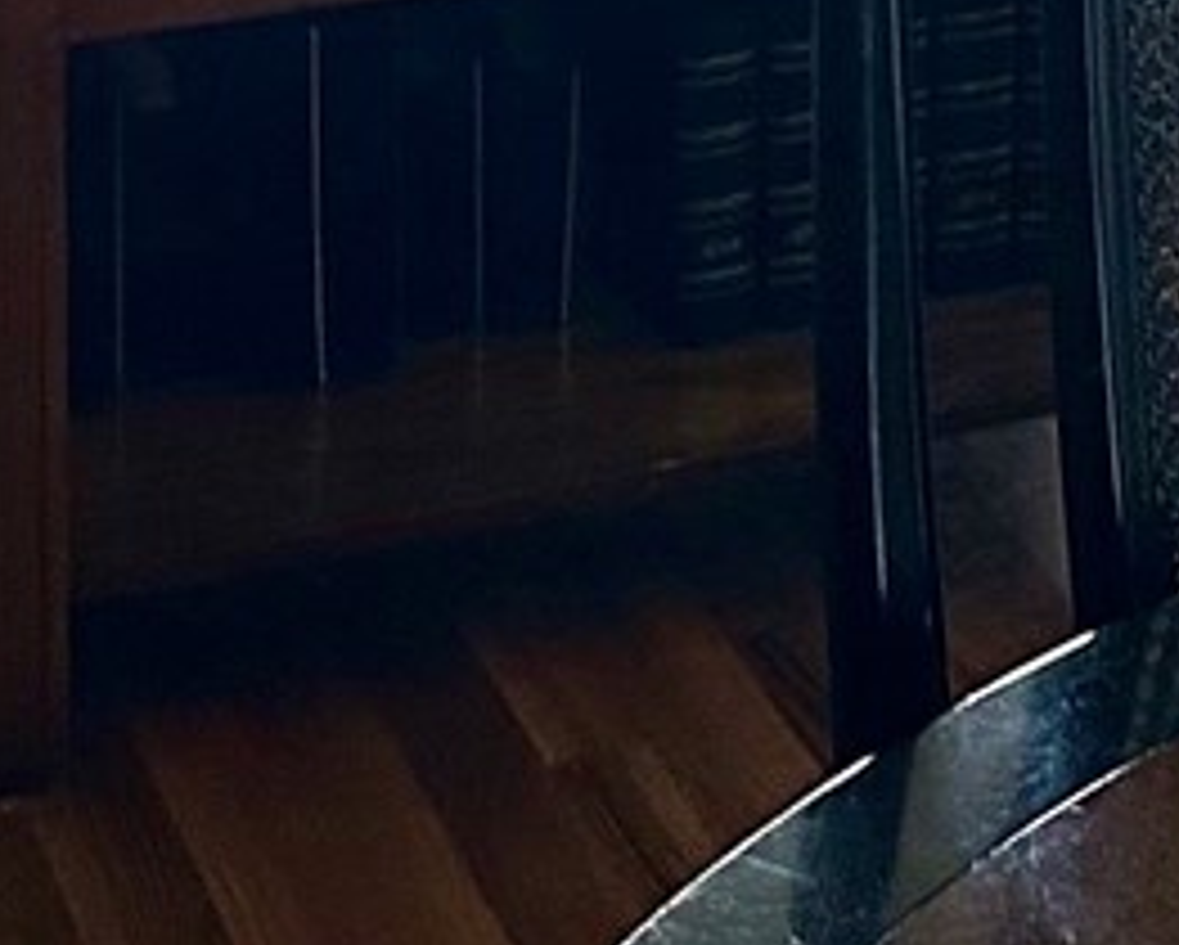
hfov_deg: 12.7
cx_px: 1818
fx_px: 4994
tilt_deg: -11.2
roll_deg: -2.7
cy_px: -850
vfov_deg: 10.1
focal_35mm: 143
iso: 250
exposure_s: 1/66
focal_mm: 6.86
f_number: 1.78
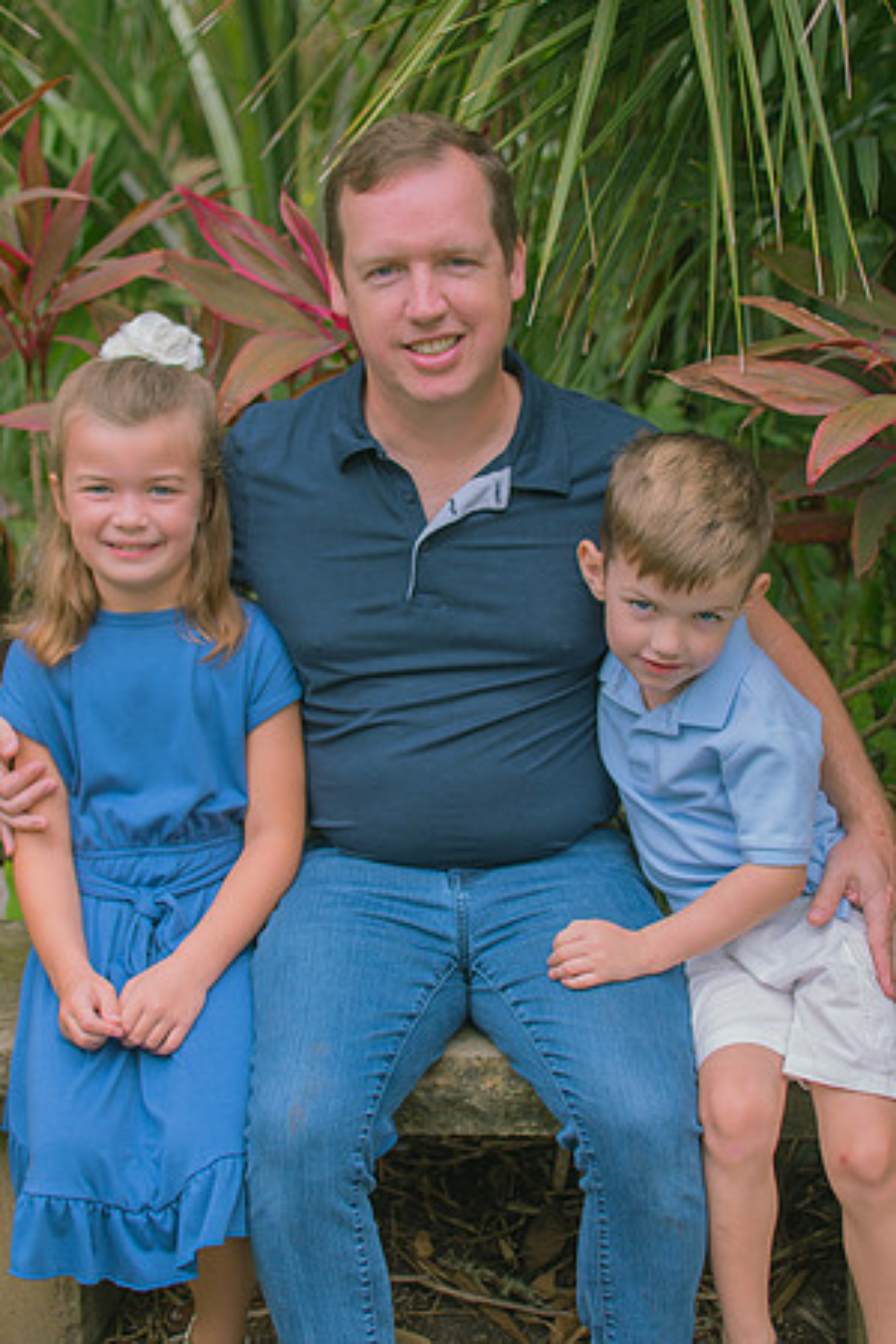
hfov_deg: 26.0
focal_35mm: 52
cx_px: 448
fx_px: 1941
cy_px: 672
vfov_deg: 38.2
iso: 100
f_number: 2.8
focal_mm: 35
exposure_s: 1/250
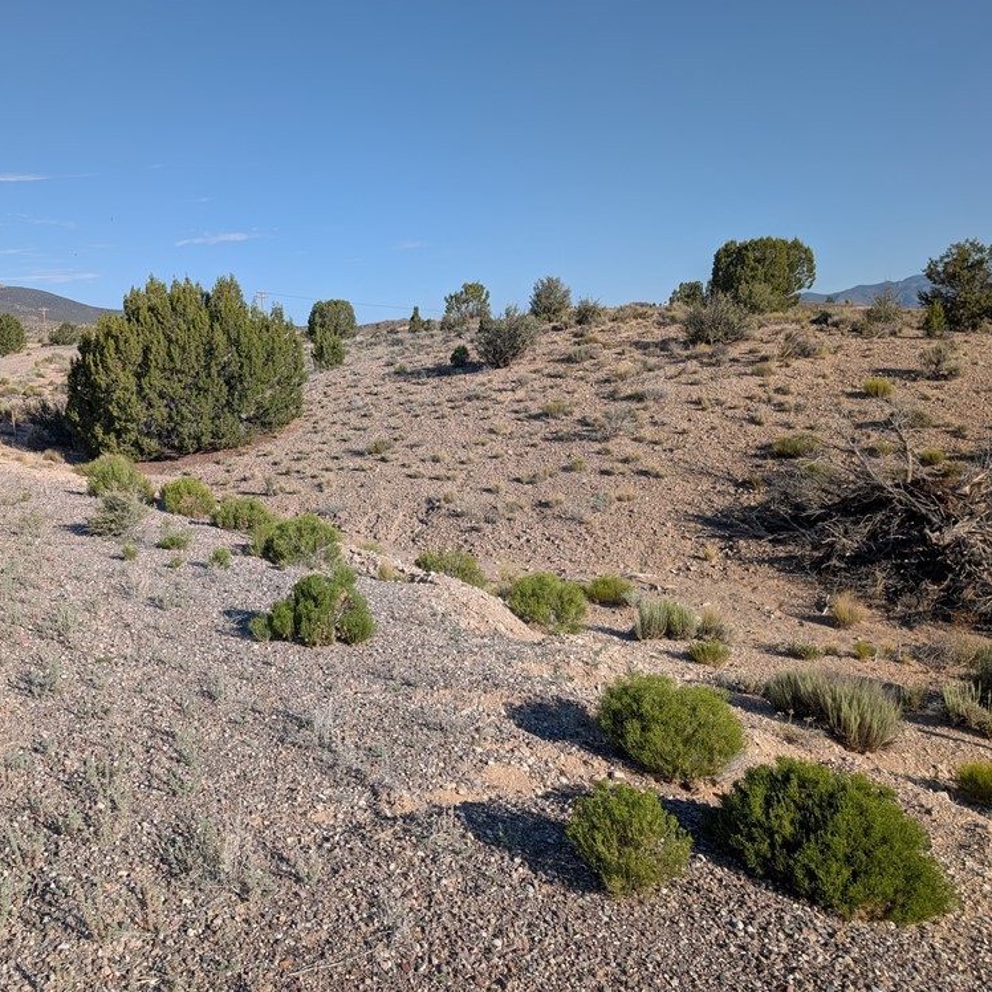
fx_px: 940
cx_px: 341
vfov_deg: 55.6
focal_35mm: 29
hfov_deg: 54.6
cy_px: 489
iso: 22
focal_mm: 6.9
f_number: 1.68
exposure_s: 1/1005
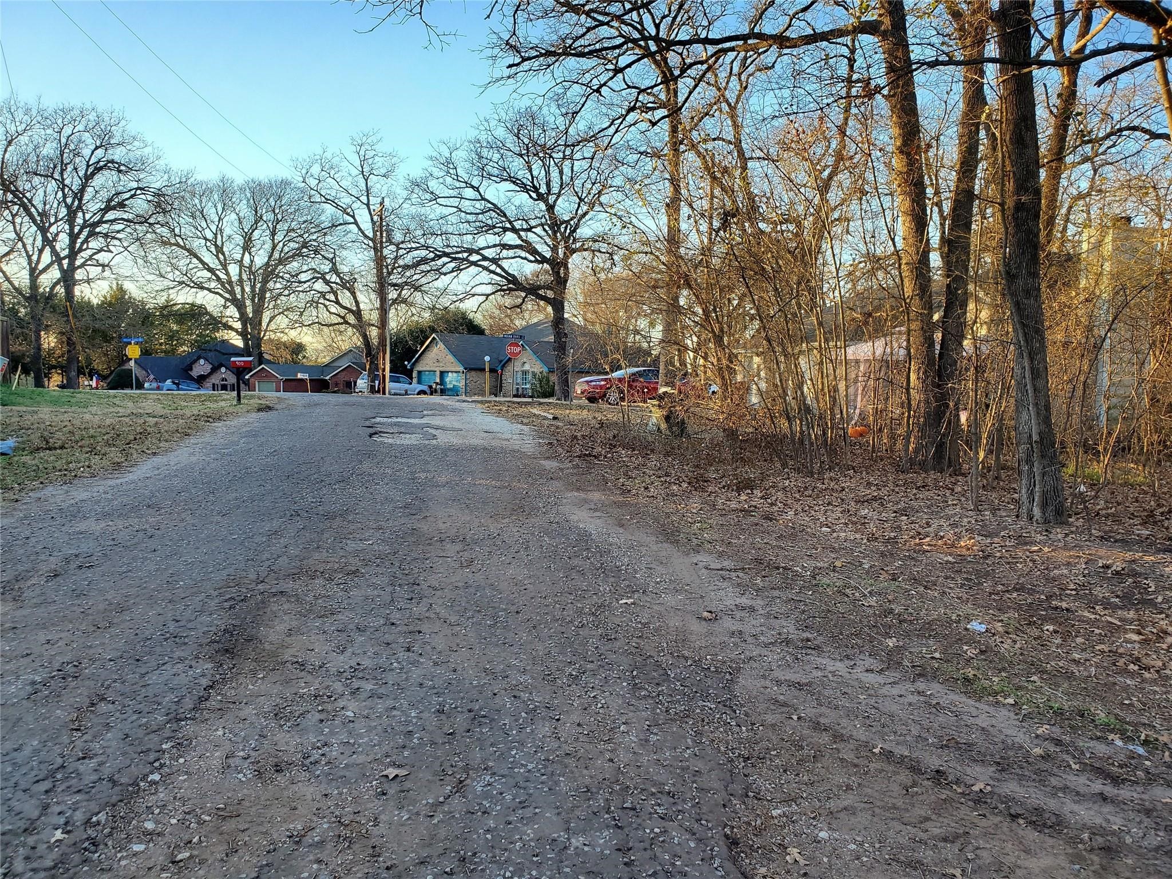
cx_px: 586
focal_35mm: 26
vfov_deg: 53.1
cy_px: 440
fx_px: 880
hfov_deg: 67.3
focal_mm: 4.3
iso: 50
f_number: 2.4
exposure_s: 1/268
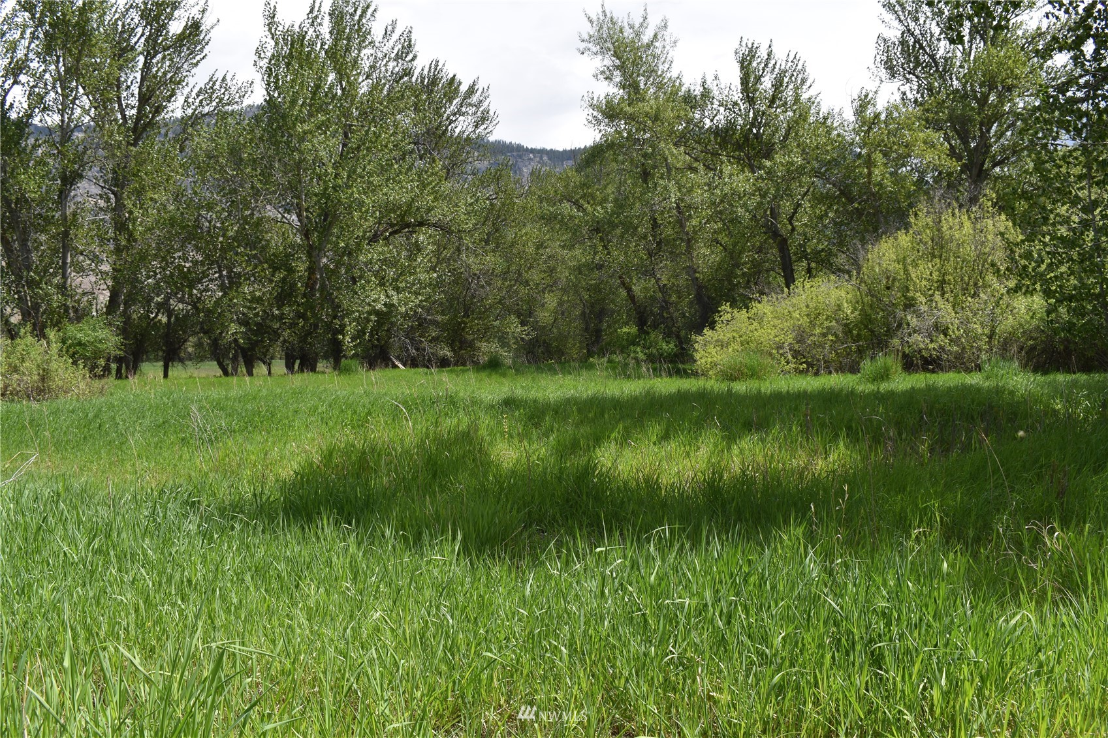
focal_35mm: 36
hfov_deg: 53.1
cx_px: 554
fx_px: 1108
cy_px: 369
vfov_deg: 36.9
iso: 100
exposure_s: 1/200
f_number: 8
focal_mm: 24
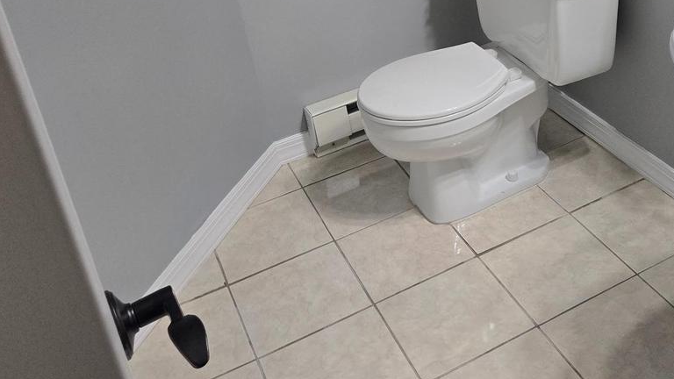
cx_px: 477
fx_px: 840
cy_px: -30
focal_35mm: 47
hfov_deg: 42.8
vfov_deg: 23.9
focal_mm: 5.4
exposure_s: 1/180
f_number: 1.8
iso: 200
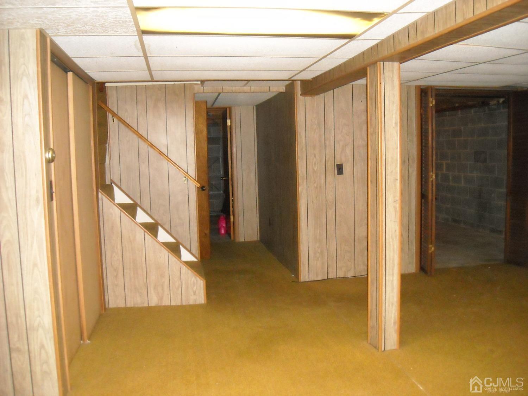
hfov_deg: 52.6
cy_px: 198
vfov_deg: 40.7
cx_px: 264
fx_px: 534
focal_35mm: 35
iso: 702
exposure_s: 1/60
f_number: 2.8
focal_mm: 5.7
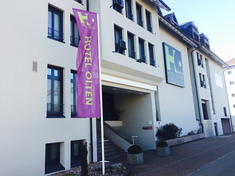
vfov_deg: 48.2
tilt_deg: +12.1
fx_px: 197
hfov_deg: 61.7
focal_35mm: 29
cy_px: 88
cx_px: 118
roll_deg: +3.1
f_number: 2.2
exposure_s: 1/227
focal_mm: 4.15
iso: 32
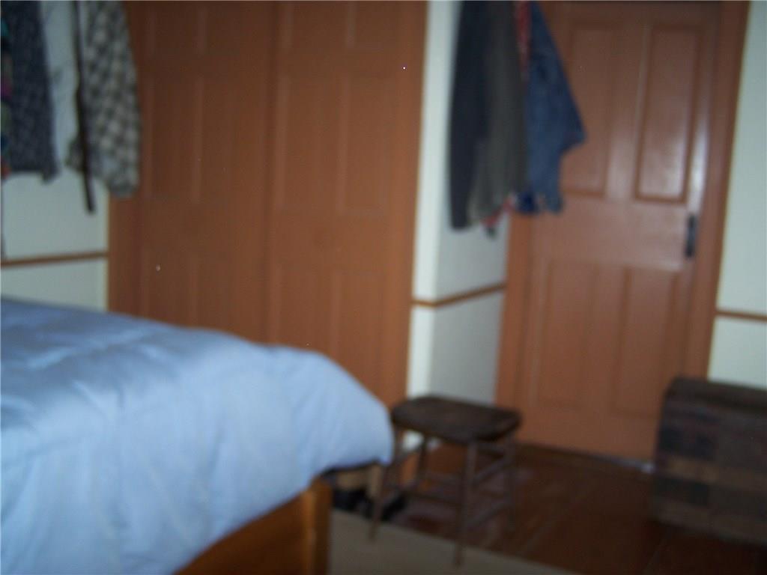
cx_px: 384
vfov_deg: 37.7
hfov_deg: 49.0
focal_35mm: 38
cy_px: 288
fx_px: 842
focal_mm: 6.3
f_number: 2.8
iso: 80
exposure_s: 1/60
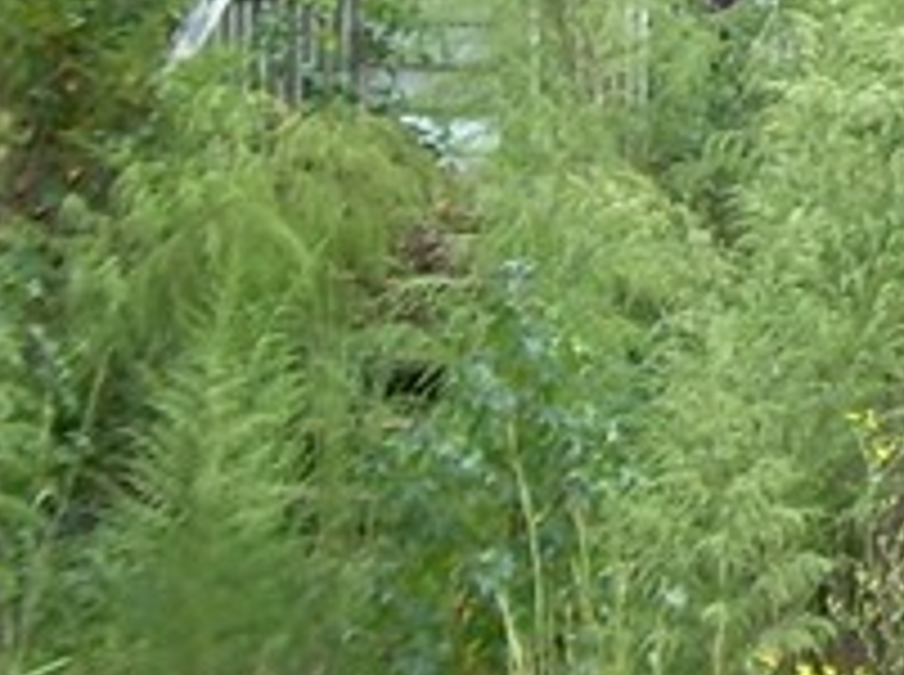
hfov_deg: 9.7
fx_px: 5057
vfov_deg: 7.6
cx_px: 1678
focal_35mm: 194
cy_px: -158
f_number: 2.8
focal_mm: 6.3
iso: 50
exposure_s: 1/136
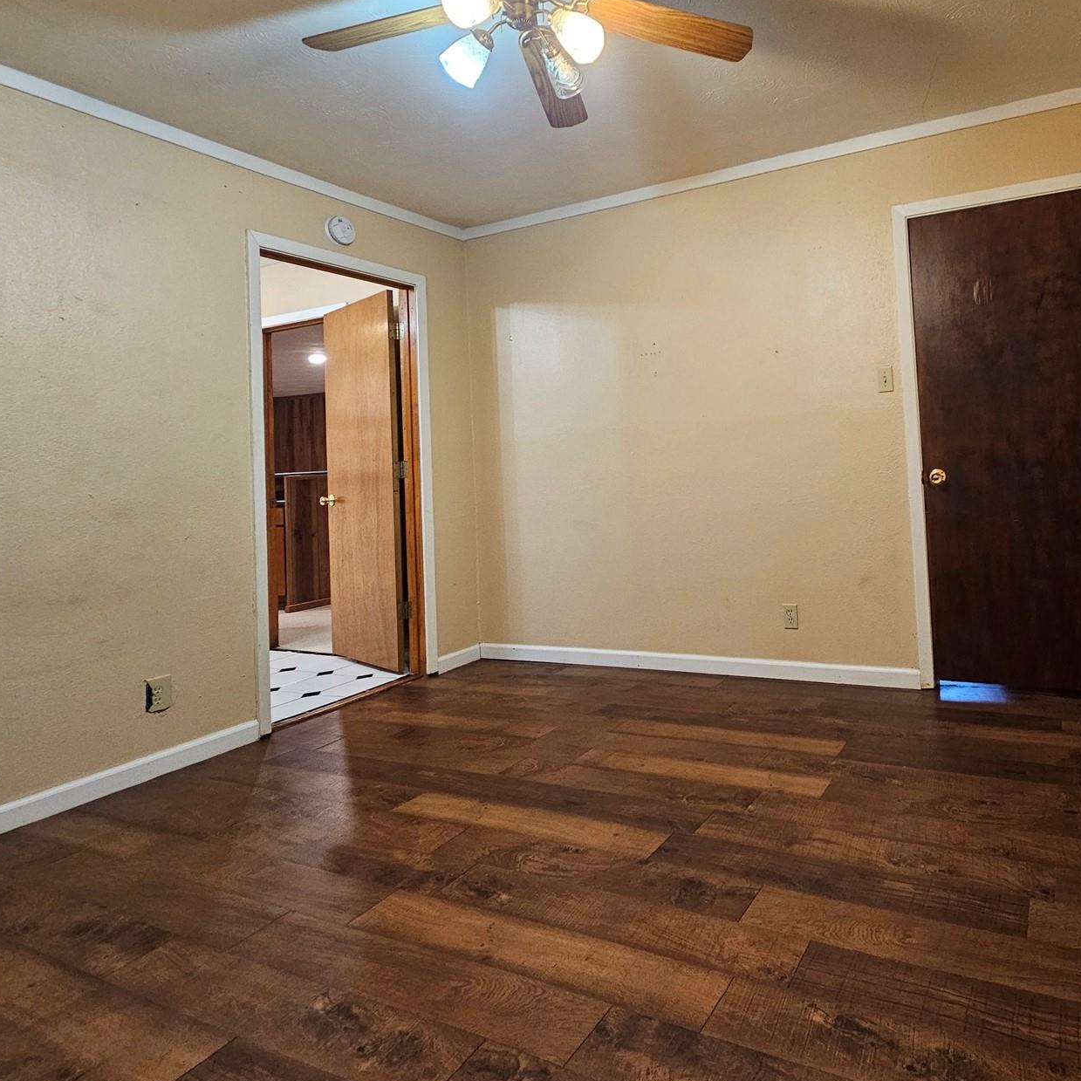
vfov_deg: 77.1
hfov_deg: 75.1
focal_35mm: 19
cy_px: 452
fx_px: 671
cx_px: 728
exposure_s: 1/30
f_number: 2.2
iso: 320
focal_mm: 2.2
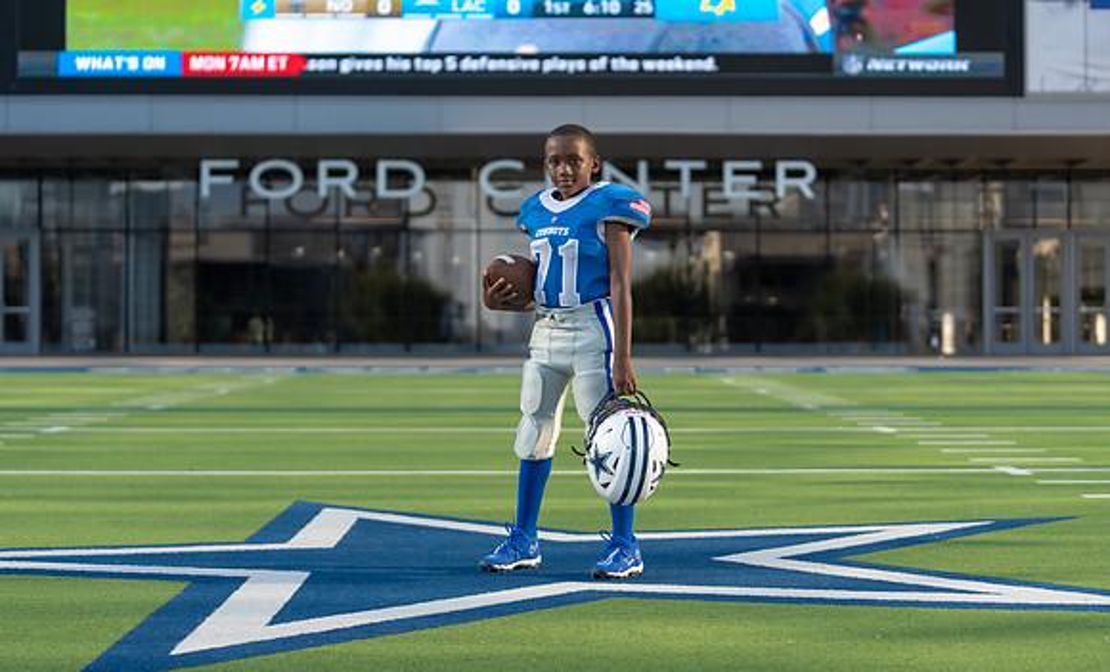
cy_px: 293
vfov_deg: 16.3
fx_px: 2351
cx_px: 568
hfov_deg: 26.6
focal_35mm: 78
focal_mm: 70
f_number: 2.8
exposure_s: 1/640
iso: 100
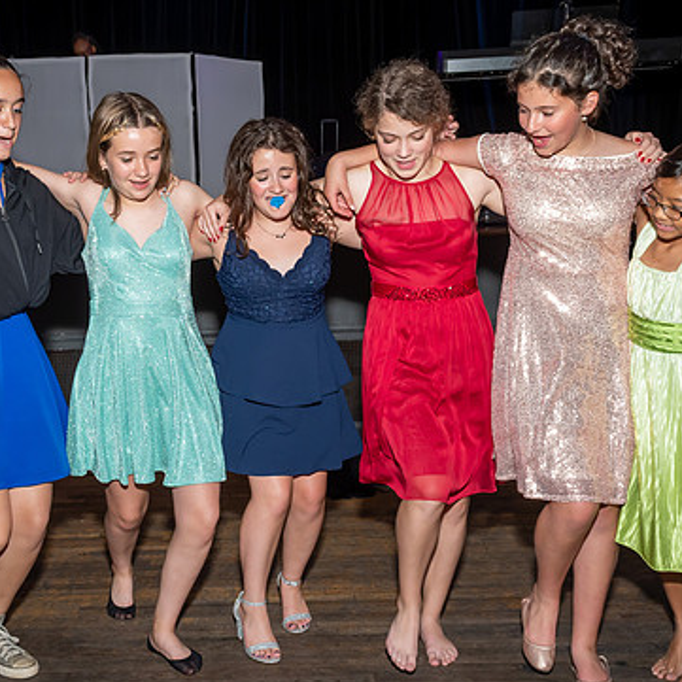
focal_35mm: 43
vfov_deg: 39.1
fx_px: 958
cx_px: 247
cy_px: 368
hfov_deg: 38.9
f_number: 5.6
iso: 400
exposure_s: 1/250
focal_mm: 17
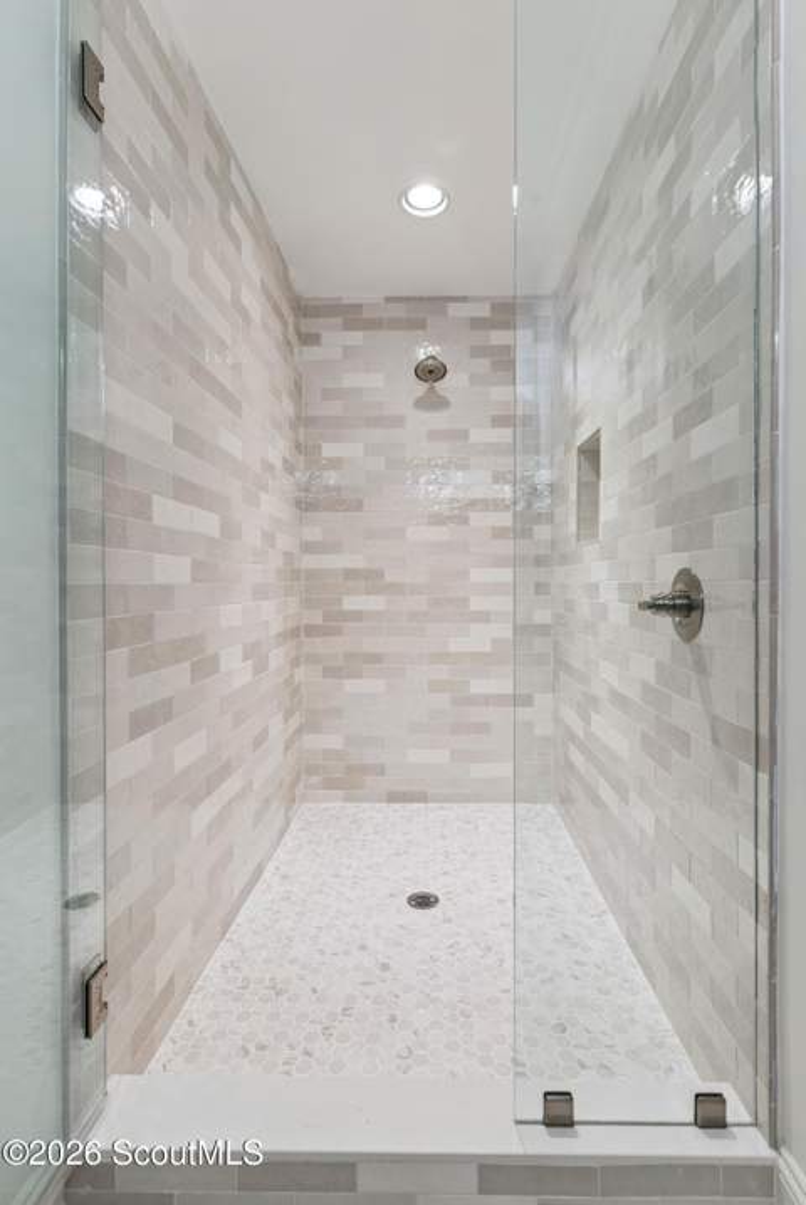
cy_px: 602
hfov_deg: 70.5
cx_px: 403
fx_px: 570
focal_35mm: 17
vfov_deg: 93.2
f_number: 8
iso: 250
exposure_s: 1/20
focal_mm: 17
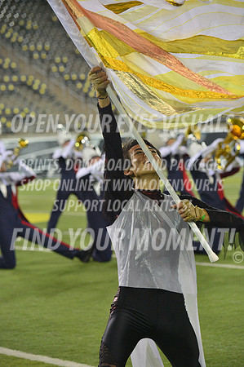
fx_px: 1579
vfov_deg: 13.3
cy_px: 184
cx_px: 122
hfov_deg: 8.8
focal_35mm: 155
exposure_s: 1/500
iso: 2000
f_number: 5.6
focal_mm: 155
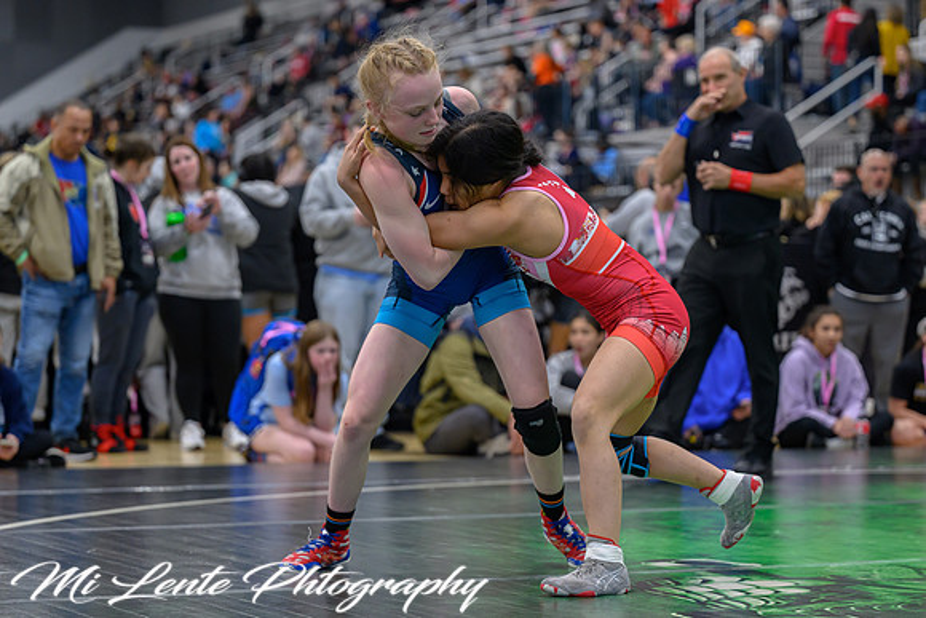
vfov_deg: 13.7
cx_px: 509
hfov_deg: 20.5
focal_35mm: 100
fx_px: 2564
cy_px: 288
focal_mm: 82
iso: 2000
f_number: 2.8
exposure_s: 1/800
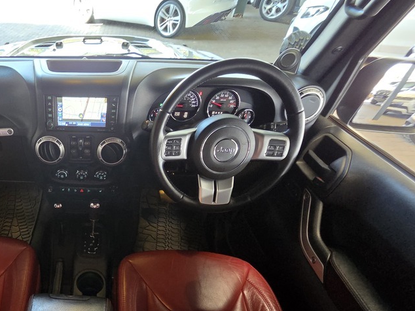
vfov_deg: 60.3
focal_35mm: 21
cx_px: 81
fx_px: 252
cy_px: 229
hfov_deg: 70.8
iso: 1000
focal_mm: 2.2
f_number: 2.2
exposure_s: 1/50
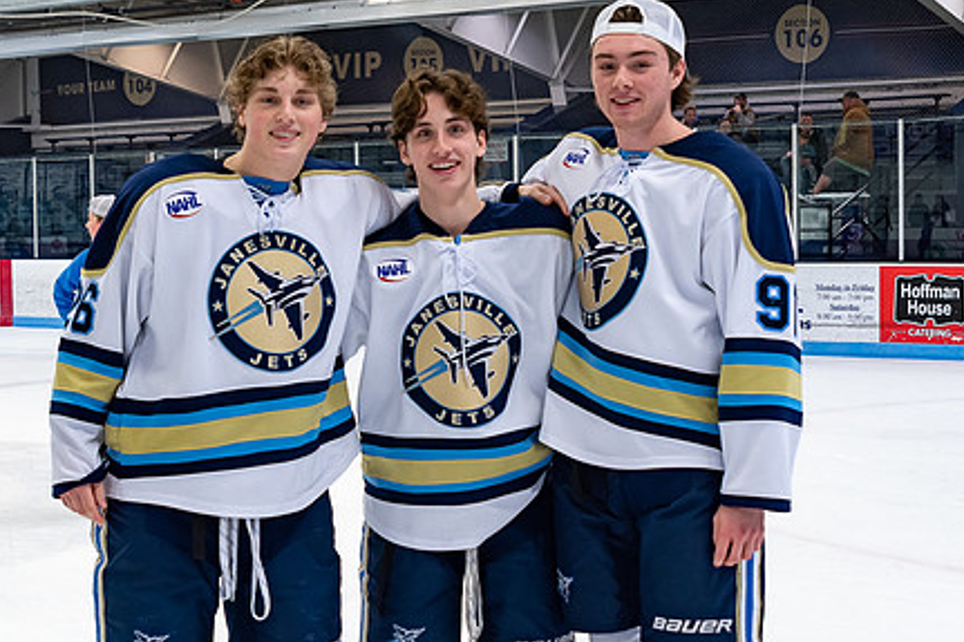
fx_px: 1713
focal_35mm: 64
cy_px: 331
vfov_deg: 21.2
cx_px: 479
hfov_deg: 31.4
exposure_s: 1/200
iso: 400
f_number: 4
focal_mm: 26
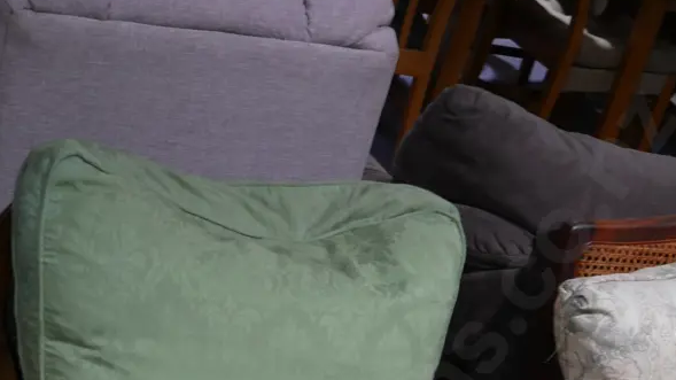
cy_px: 575
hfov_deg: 29.3
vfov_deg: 15.4
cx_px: 308
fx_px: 1290
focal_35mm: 72
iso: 400
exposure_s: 1/60
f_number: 4.1
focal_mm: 19
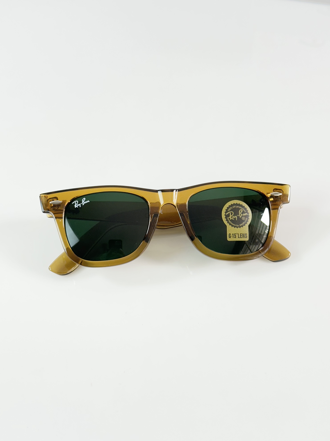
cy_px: 221
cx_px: 163
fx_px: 623
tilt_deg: -51.5
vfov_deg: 38.9
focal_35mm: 49
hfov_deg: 29.7
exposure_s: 1/100
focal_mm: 6.86
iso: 64
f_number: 1.78
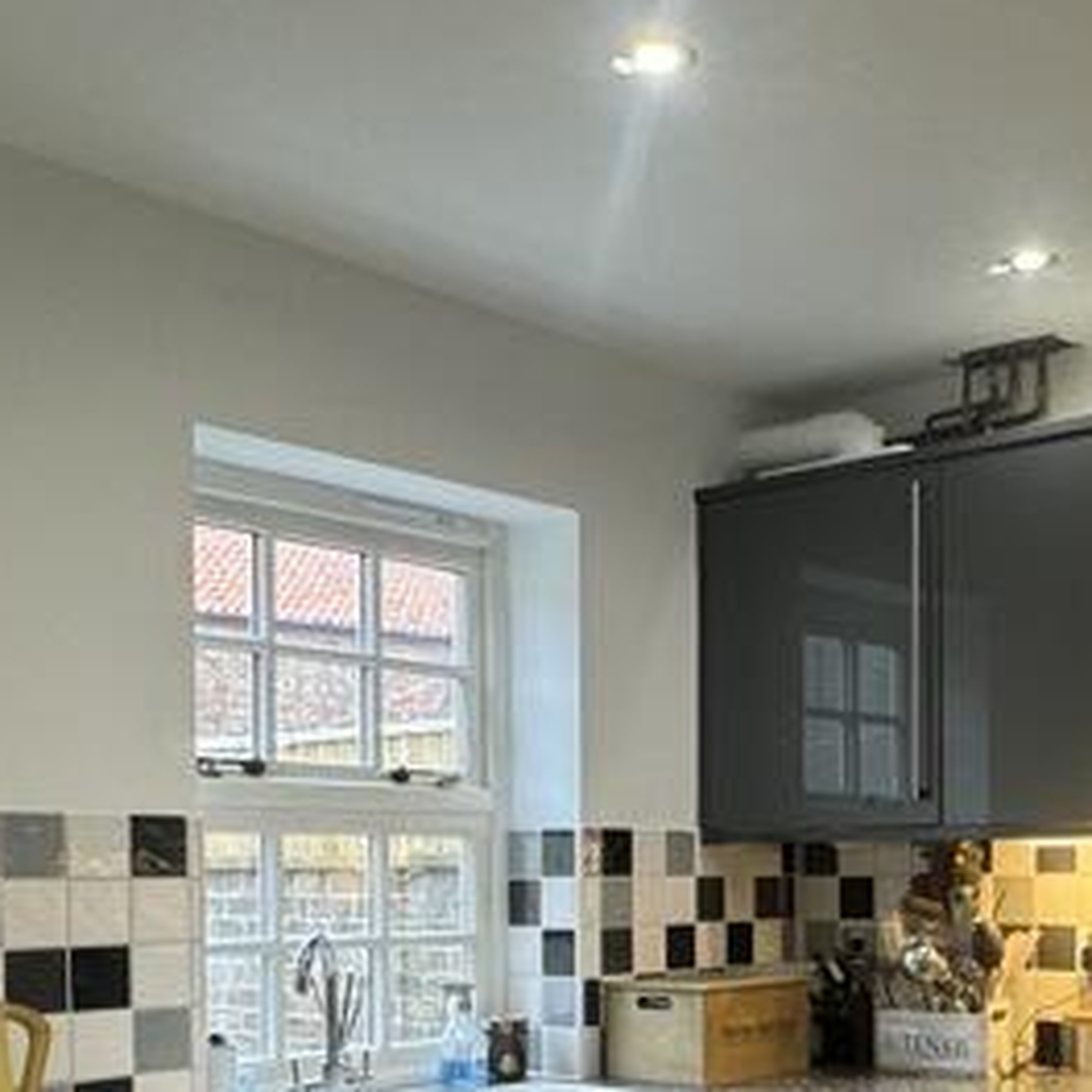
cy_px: 910
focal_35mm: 48
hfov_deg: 35.0
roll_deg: +0.2
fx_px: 1713
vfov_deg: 34.0
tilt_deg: -1.7
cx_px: 740
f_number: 2.2
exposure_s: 1/50
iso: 160
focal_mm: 2.22
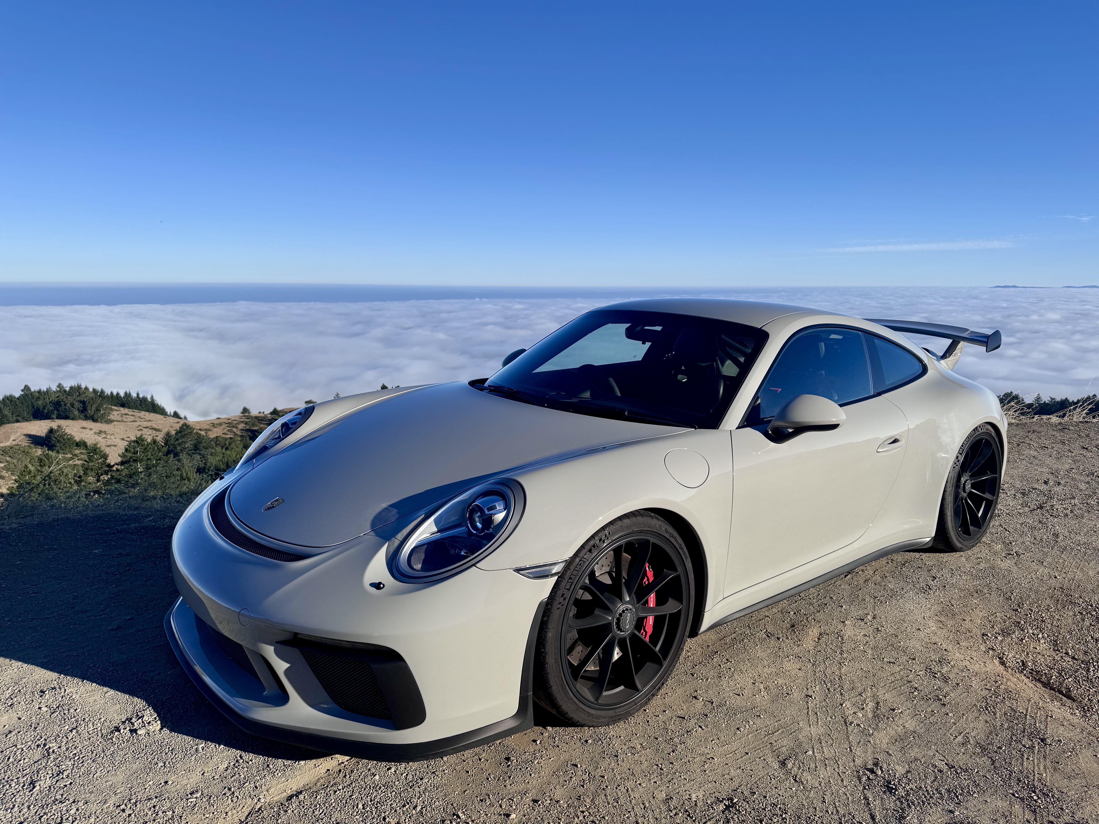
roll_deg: -0.3
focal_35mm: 24
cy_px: 412
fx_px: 762
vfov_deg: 56.8
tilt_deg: -9.5
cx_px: 550
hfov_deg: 71.6
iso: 80
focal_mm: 6.76
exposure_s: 1/6410
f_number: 1.78
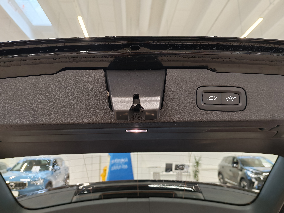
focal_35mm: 30
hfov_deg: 60.0
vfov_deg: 46.8
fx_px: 246
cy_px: 106
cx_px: 142
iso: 400
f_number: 1.9
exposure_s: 1/100
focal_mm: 6.12
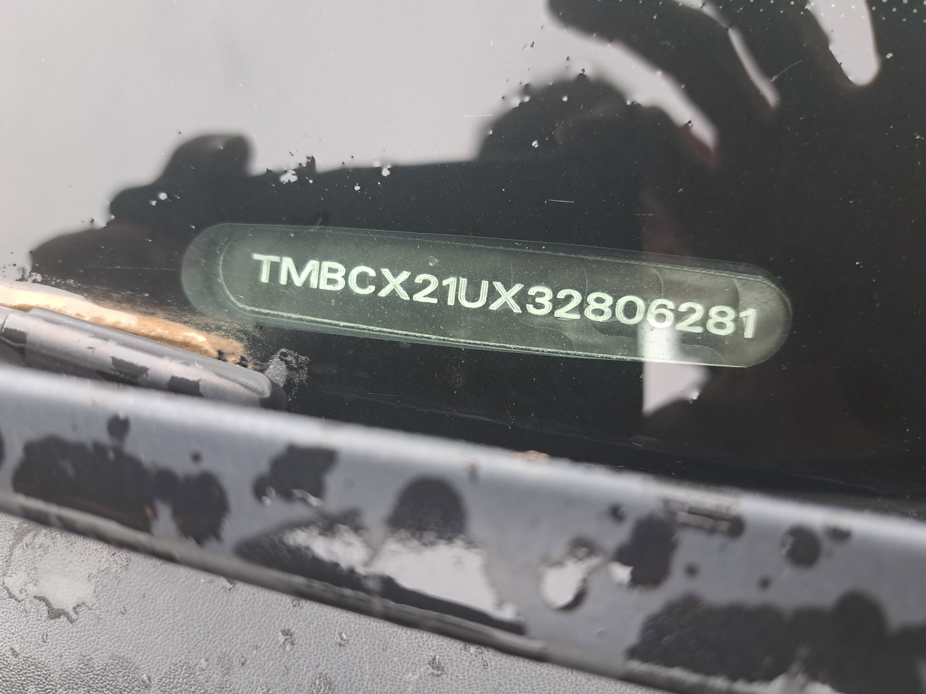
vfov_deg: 56.8
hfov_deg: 71.6
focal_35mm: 24
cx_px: 463
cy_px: 347
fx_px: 642
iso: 70
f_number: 1.8
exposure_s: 1/50
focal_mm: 5.23
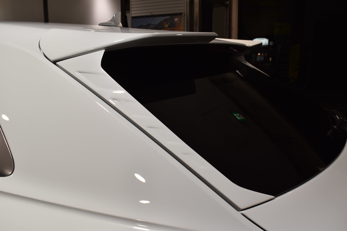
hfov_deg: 55.1
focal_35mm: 34
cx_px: 174
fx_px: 333
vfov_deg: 38.4
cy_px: 116
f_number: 8
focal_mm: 23
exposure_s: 1/40
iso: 125
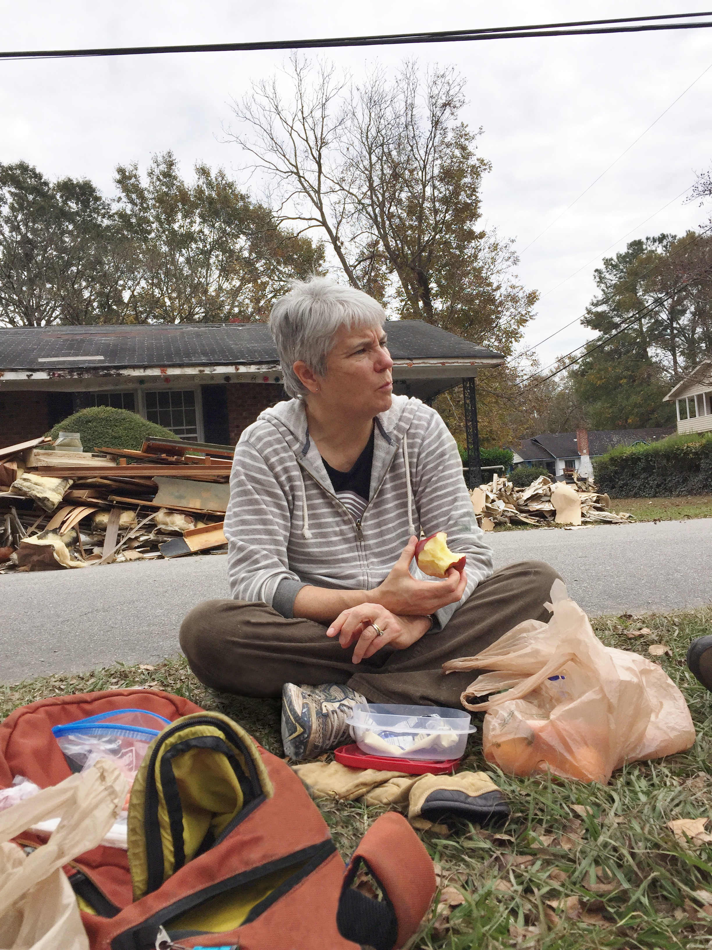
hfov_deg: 48.2
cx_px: 356
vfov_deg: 61.7
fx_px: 795
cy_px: 475
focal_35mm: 29
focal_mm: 4.15
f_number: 2.2
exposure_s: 1/1319
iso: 32
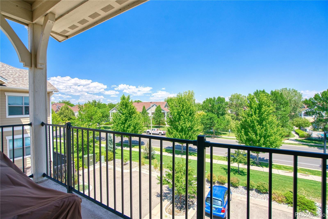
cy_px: 110
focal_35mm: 16
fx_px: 146
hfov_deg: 96.7
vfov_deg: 73.7
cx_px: 164
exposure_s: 1/1250
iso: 500
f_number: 5.6
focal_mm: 16
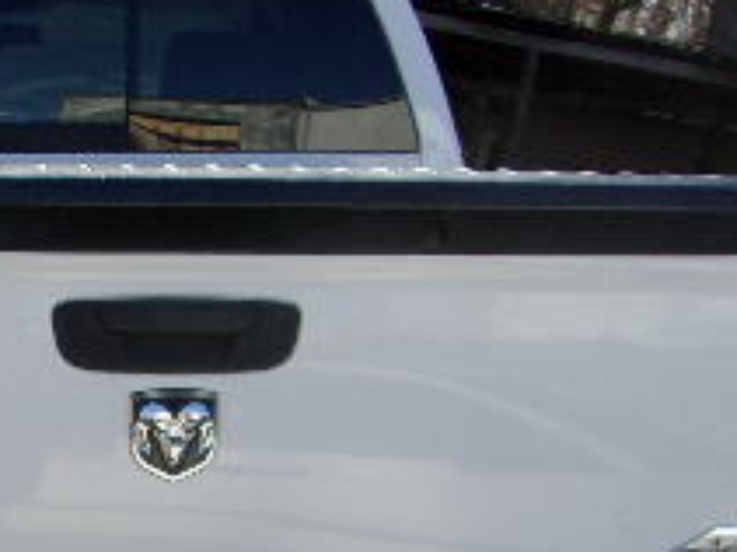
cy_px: 482
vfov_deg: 17.7
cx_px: 73
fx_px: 1745
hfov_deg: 23.2
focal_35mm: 82
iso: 80
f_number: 10.4
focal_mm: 4.9
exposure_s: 1/40
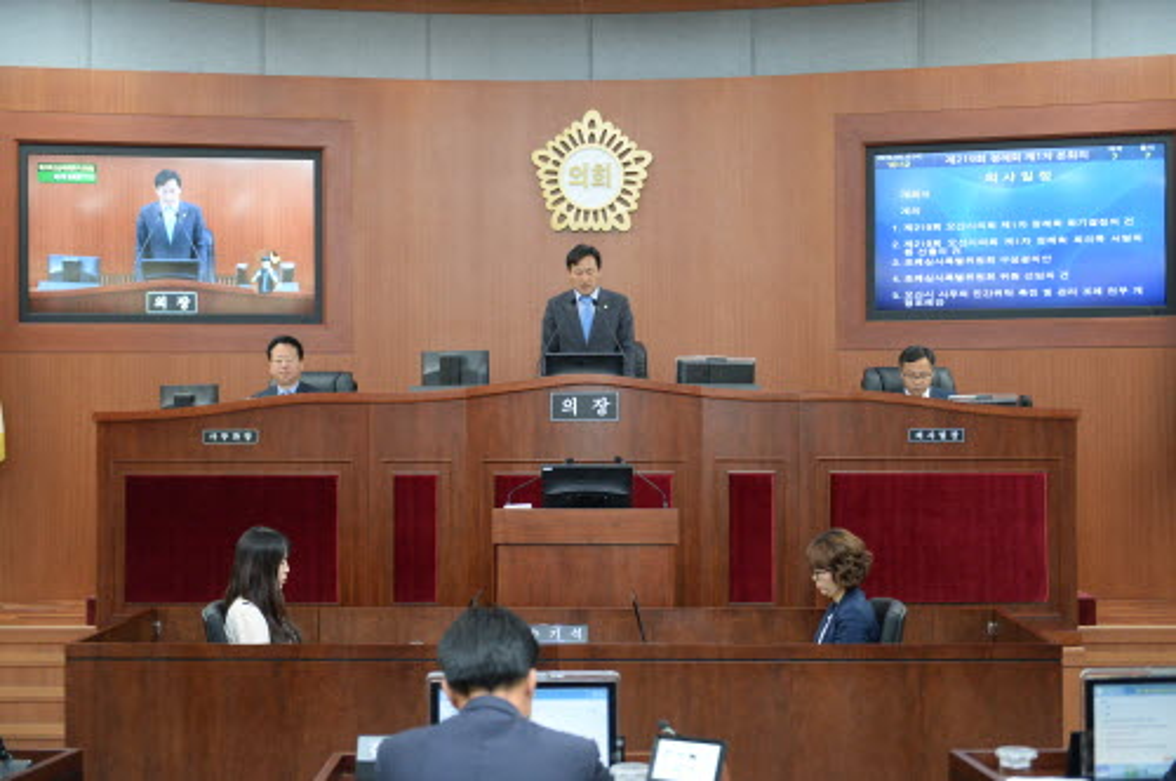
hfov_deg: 38.2
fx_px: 1696
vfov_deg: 25.9
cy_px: 390
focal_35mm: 52
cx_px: 588
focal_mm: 52
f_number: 2.8
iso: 2000
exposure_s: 1/250
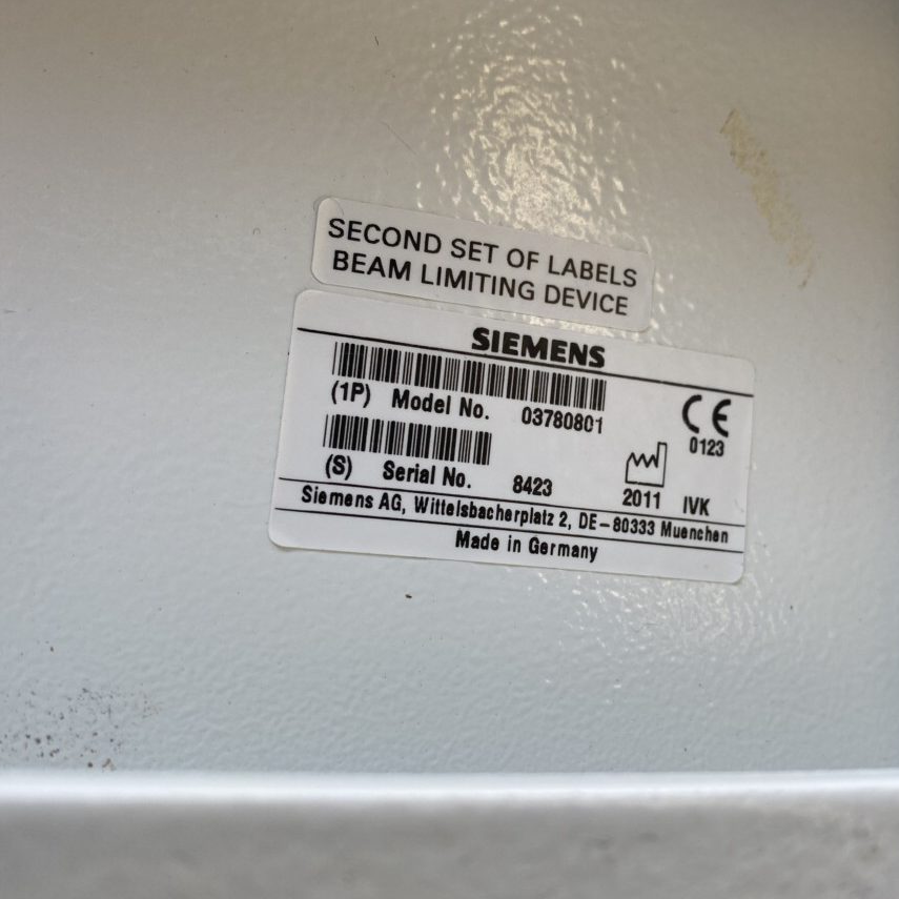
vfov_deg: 52.5
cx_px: 547
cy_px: 455
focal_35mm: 31
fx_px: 911
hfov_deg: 52.1
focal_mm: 4.25
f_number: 1.8
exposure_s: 1/339
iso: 32
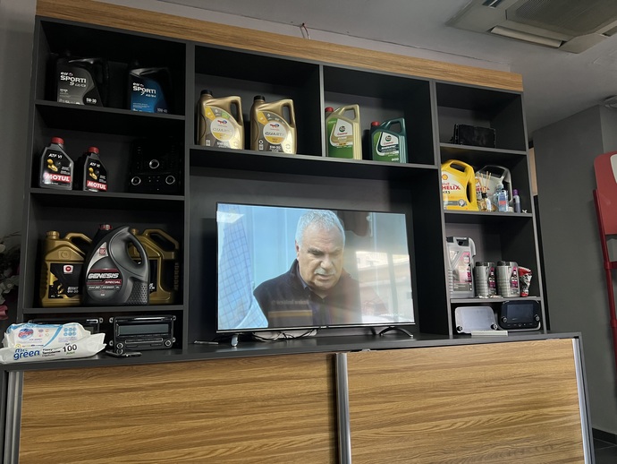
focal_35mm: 26
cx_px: 308
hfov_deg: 67.3
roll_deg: +1.4
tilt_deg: +8.5
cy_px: 232
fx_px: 464
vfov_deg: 53.1
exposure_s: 1/60
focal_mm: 5.7
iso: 100
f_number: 1.5
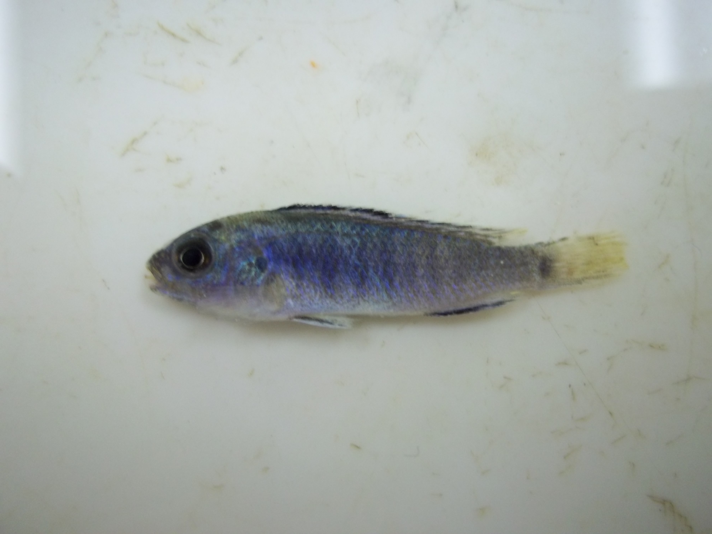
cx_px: 356
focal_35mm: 36
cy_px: 267
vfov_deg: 39.7
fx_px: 740
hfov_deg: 51.4
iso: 160
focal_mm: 6.5
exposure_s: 1/30
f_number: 3.1
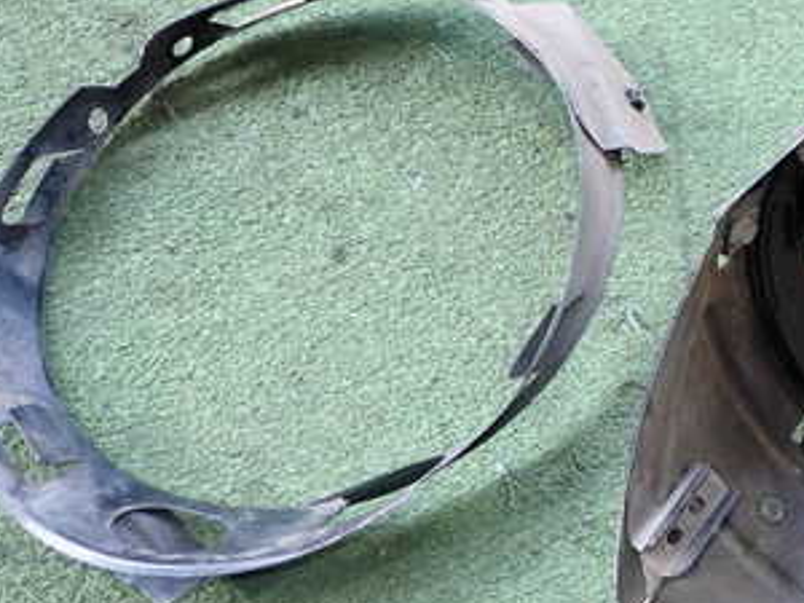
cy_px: 386
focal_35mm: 60
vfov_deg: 24.3
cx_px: 699
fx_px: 1394
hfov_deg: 30.9
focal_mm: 5.4
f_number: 2.3
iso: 200
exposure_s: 1/80
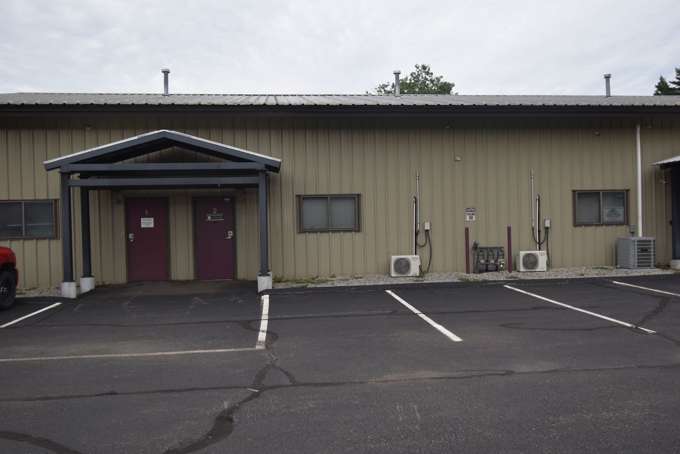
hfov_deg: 61.9
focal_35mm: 30
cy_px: 227
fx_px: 567
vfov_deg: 43.6
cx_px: 340
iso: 100
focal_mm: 20
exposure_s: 1/200
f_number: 7.1
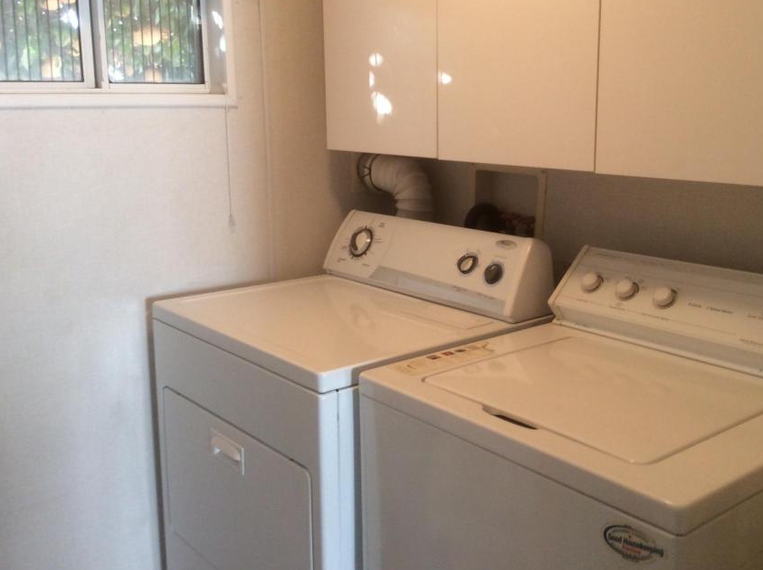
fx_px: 859
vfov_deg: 36.7
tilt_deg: -9.9
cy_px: 250
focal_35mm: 39
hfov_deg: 47.8
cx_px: 427
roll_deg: +1.9
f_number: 2.4
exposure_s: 1/24
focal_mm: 3.3
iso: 64
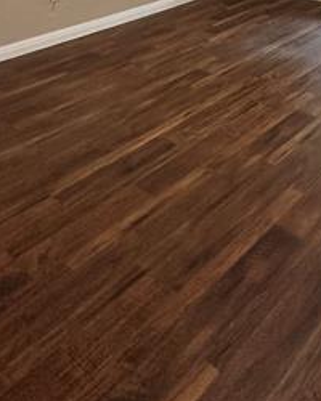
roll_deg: -0.3
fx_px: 499
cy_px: -130
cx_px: 292
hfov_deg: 33.7
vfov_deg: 32.2
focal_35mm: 42
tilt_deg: -2.2
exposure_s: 1/120
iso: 250
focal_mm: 2.22
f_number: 2.2
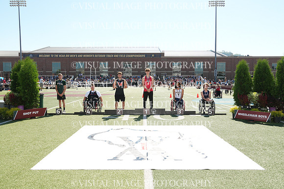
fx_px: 237
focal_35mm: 30
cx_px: 142
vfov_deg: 43.6
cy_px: 94
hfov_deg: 61.9
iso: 100
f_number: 8
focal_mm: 20
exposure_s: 1/125
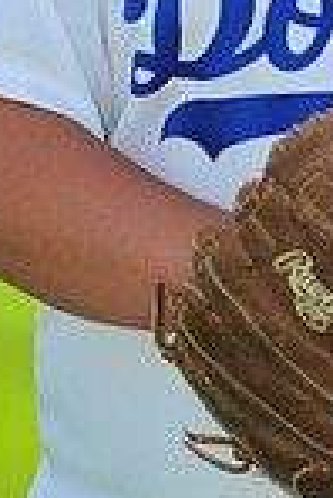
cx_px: 437
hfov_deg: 1.8
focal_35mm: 782
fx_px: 10824
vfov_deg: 2.6
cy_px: -219
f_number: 4.5
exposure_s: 1/2000
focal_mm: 200
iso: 320
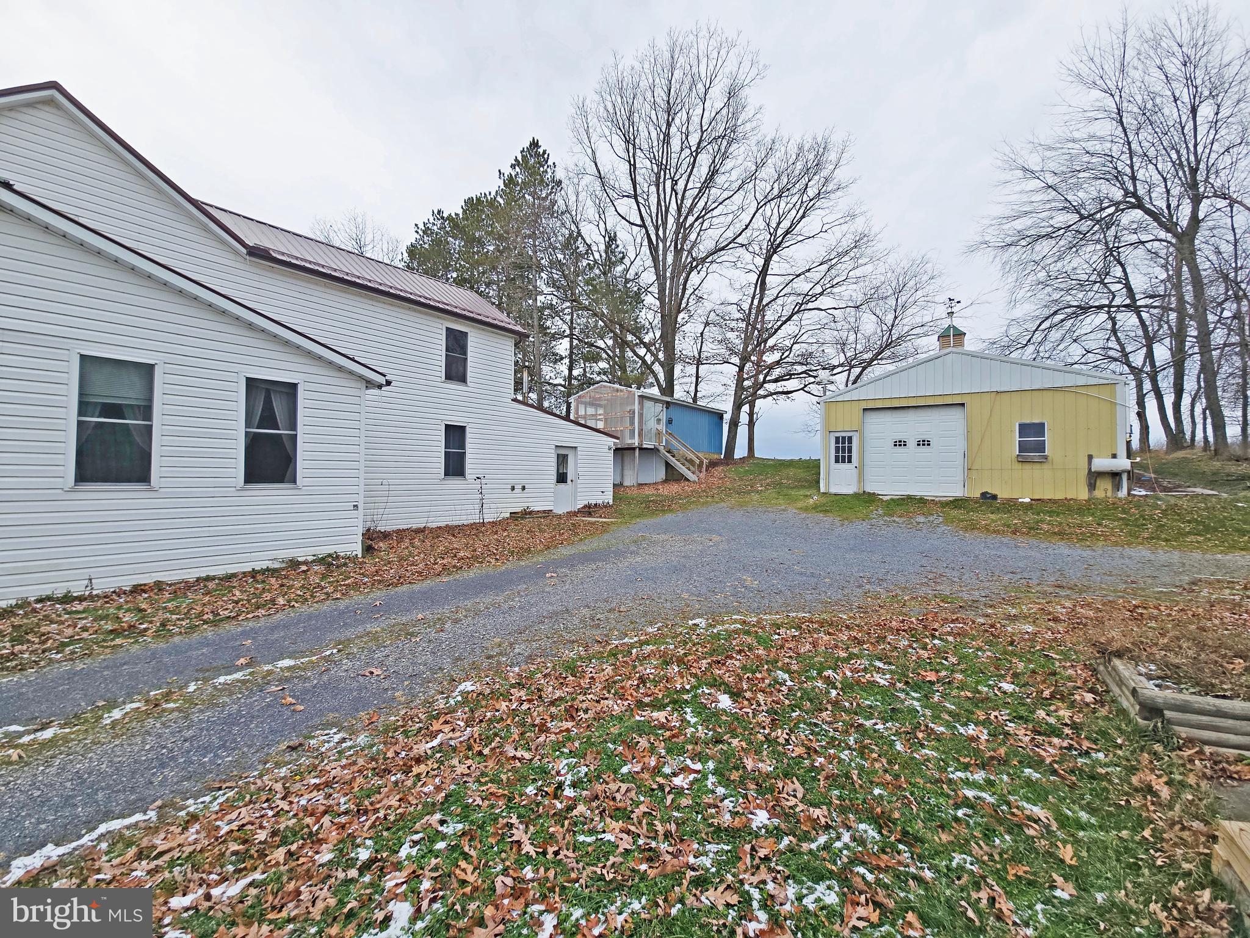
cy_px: 469
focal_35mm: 13
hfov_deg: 106.2
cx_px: 625
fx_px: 469
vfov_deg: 89.9
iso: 50
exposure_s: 1/430
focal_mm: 2.2
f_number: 2.2
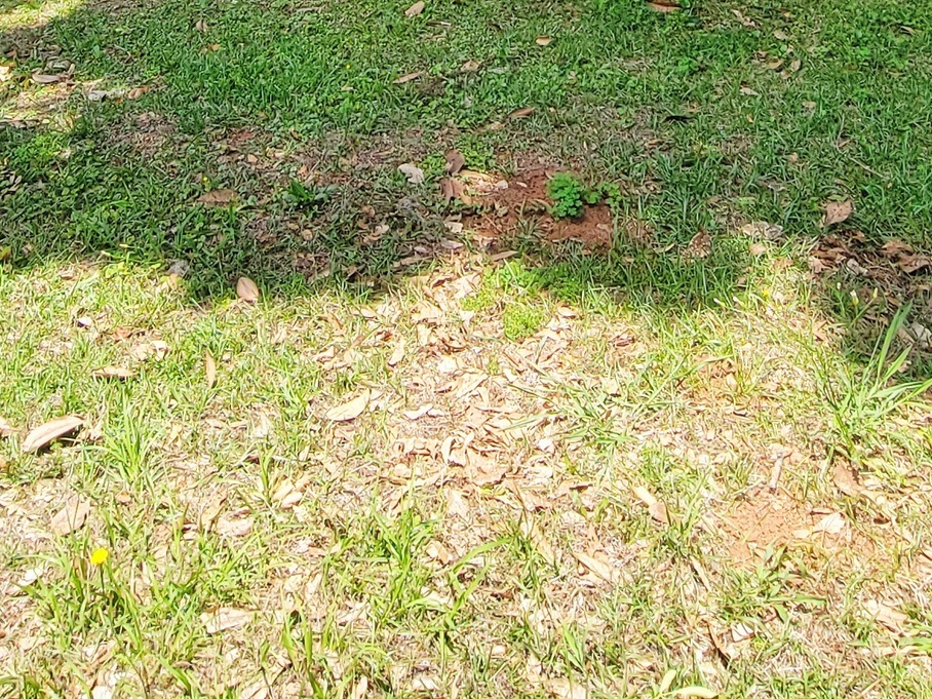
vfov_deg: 24.8
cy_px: -363
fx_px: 1185
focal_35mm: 44
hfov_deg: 42.8
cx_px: 394
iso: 50
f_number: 2.2
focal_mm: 2.2
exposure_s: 1/769
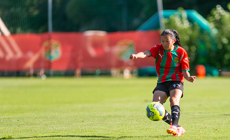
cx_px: 163
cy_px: 91
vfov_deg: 3.0
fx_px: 2707
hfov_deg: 4.9
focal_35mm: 435
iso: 110
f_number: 3.2
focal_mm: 300
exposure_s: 1/1600
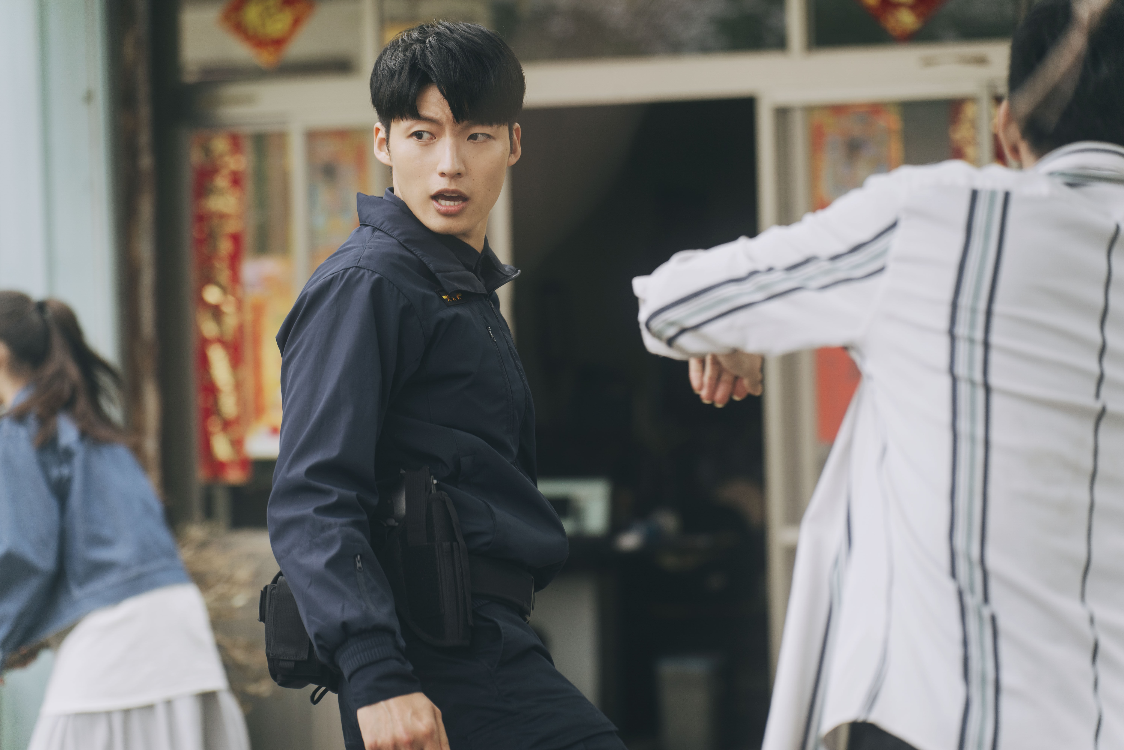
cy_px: 375
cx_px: 562
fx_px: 3216
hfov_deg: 19.8
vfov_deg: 13.3
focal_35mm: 103
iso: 400
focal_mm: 103
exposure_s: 1/320
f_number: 2.8
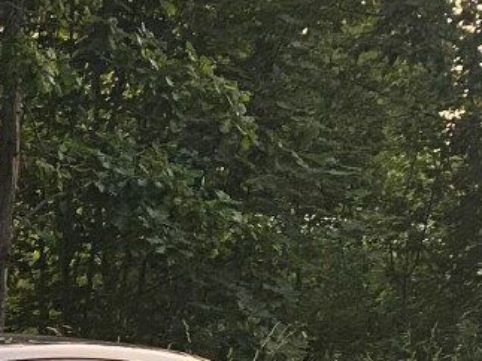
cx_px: -473
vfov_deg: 9.0
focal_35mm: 157
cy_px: 666
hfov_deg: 11.4
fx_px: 2185
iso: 160
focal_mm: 4.25
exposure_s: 1/60
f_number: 1.8
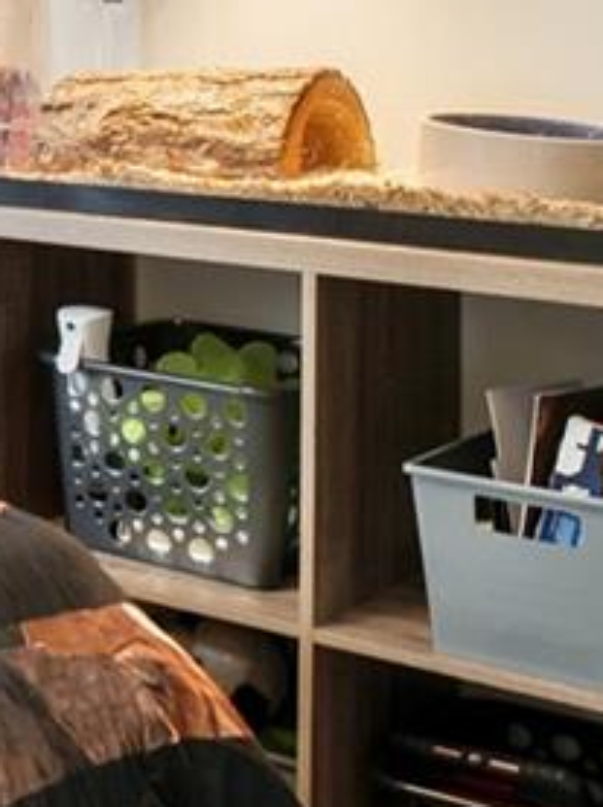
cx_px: -950
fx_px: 2072
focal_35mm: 89
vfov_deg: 21.0
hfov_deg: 12.2
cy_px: -79
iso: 800
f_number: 8
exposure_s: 1/1.25
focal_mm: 16
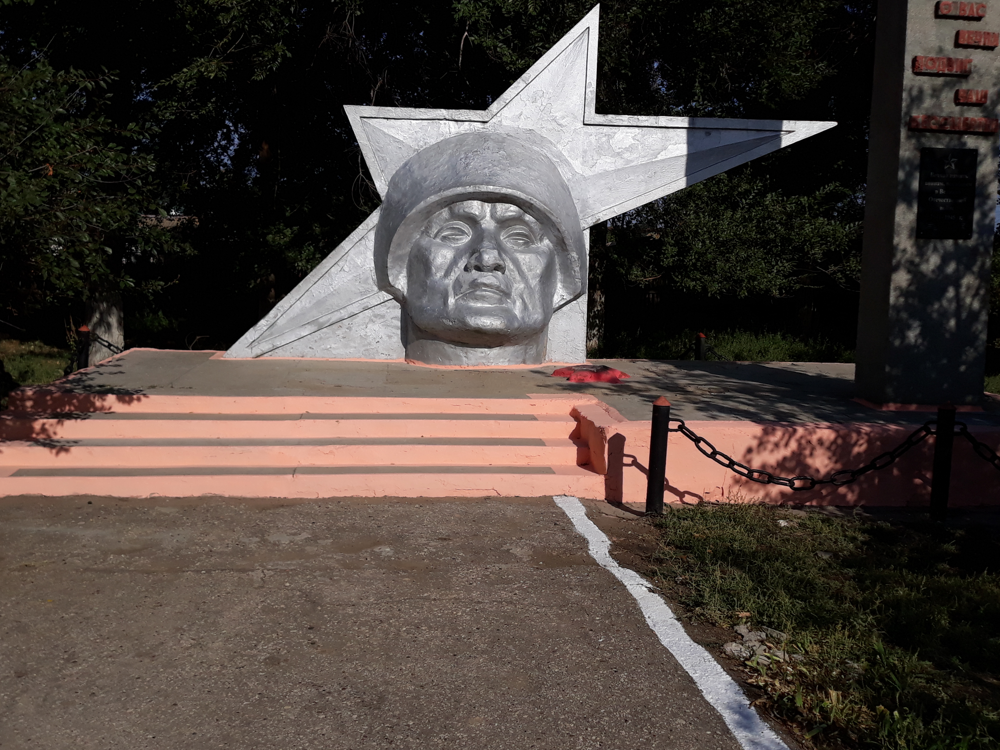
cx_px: 522
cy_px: 360
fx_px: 867
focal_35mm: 30
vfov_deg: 46.8
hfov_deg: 59.9
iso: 40
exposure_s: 1/4950
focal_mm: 3.71
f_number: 1.7
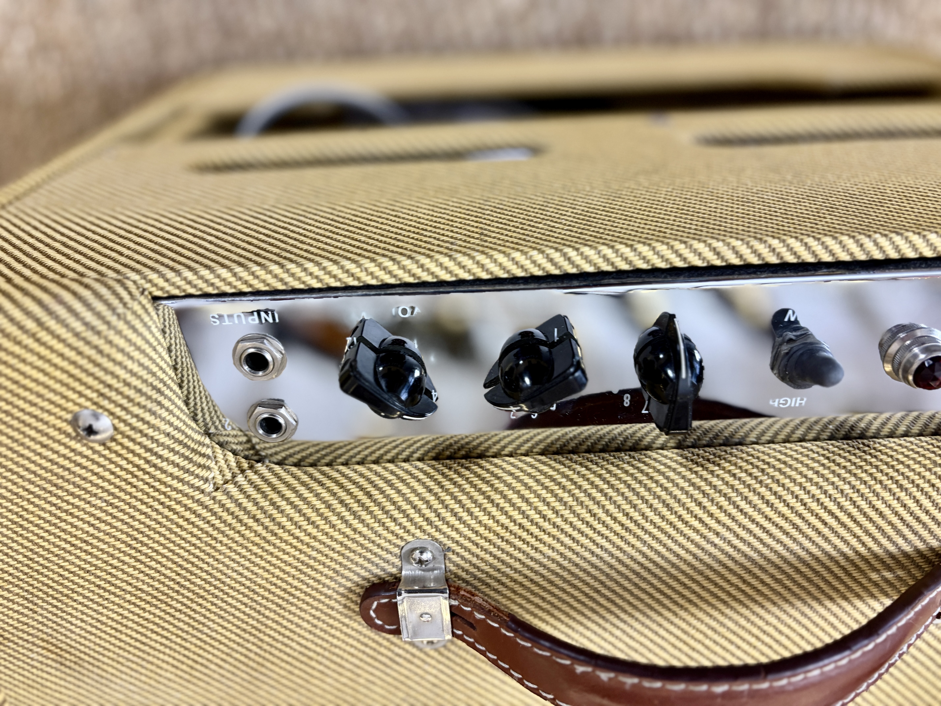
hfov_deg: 67.3
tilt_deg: -60.2
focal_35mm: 26
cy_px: 353
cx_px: 470
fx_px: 707
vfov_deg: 53.1
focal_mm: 5.96
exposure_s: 1/51
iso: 250
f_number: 1.6
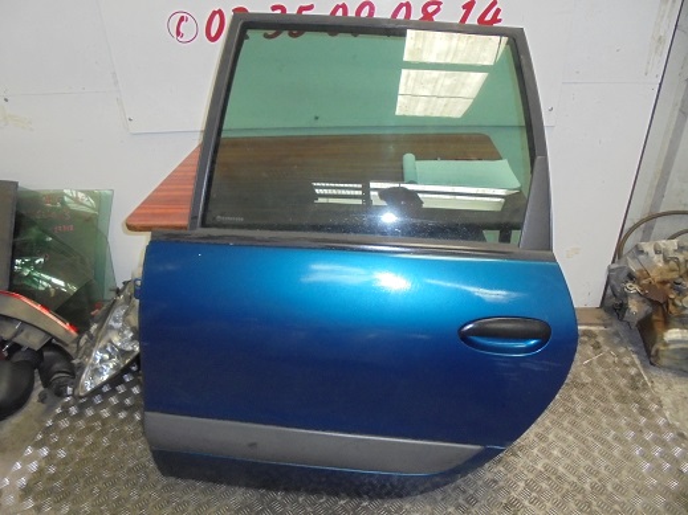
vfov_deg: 53.0
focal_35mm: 26
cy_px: 258
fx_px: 517
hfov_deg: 67.3
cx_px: 344
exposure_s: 1/30
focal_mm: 4.6
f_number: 3.5
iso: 400
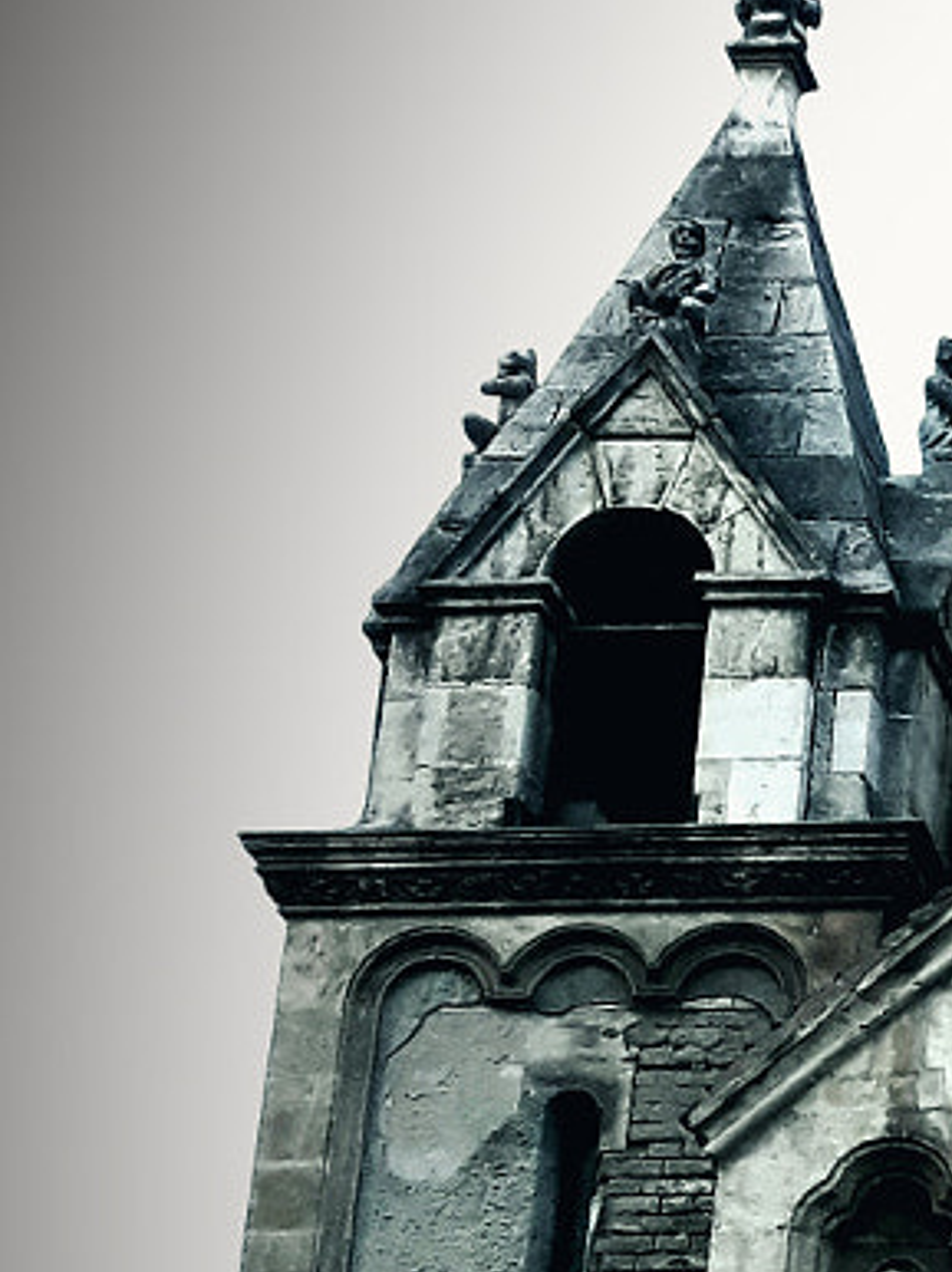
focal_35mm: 112
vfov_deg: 17.3
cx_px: 1835
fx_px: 4111
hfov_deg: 11.9
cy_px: 1200
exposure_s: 1/100
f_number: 1.7
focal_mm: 3.71
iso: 80
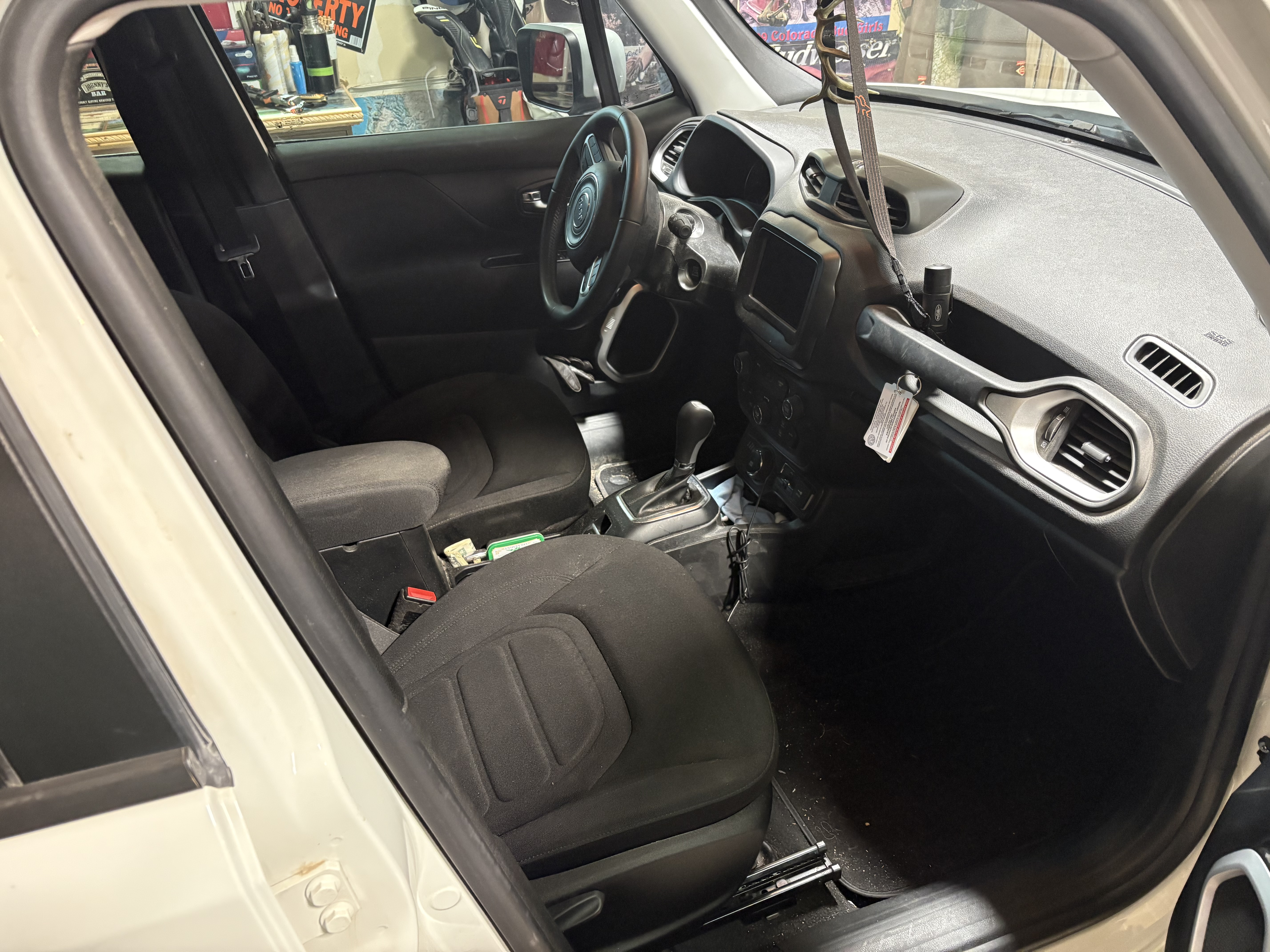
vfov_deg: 53.1
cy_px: 476
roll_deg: +1.8
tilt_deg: -32.3
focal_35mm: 26
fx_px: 954
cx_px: 635
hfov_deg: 67.3
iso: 400
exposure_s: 1/60
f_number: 1.6
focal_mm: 5.96
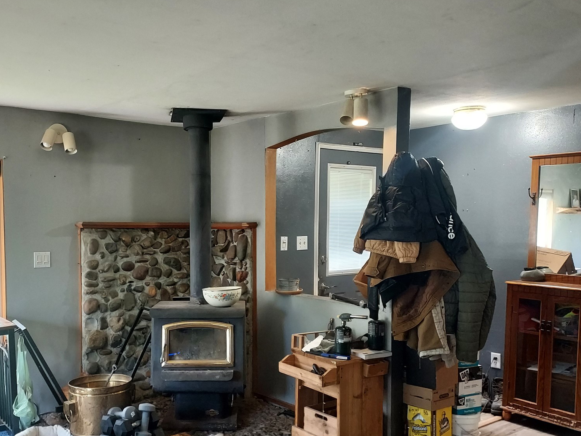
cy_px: 251
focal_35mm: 33
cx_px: 241
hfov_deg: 55.1
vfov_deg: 42.8
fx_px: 554
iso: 320
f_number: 1.8
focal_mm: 4.6
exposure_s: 1/60
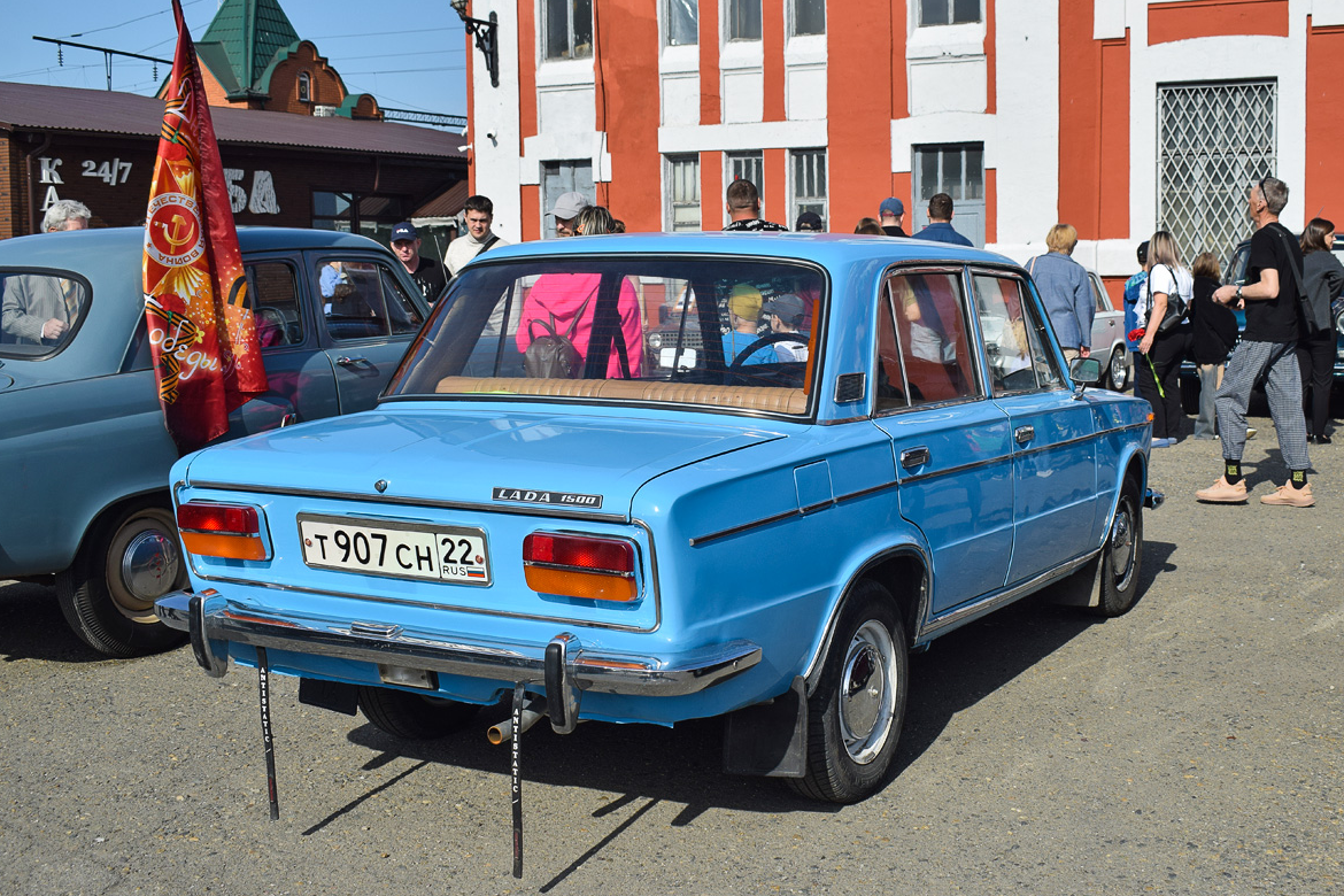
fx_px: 1493
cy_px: 445
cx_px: 673
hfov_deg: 48.5
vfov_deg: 33.4
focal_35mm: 40
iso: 200
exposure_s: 1/1000
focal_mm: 26
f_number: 7.1
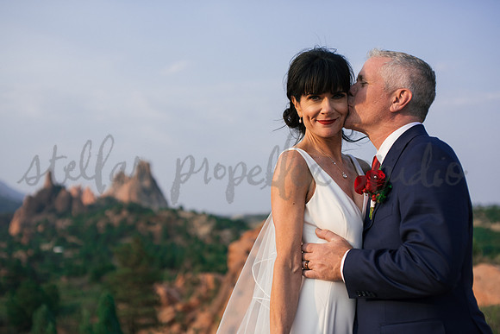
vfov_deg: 27.0
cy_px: 167
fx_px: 695
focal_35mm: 50
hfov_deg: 39.6
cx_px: 250
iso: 125
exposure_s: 1/1250
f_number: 2.8
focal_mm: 50
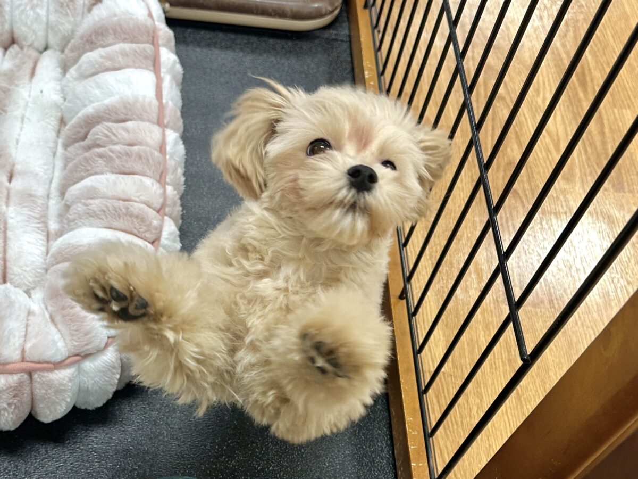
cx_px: 319
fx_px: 442
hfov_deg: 71.6
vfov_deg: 56.8
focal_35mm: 24
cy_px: 240
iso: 100
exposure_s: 1/121
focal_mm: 6.86
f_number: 1.78
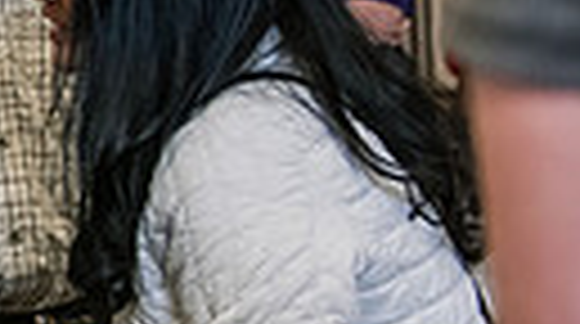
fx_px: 2318
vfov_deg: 8.0
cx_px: -719
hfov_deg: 12.0
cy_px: 34
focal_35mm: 151
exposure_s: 1/200
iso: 2000
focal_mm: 32
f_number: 3.5
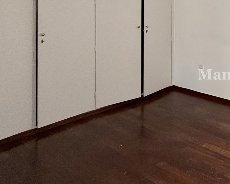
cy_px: 2
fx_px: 259
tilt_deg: -0.3
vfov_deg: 35.6
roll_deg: -0.1
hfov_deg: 36.3
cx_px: 281
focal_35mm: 38
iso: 125
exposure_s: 1/99
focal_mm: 2.22
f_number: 2.2
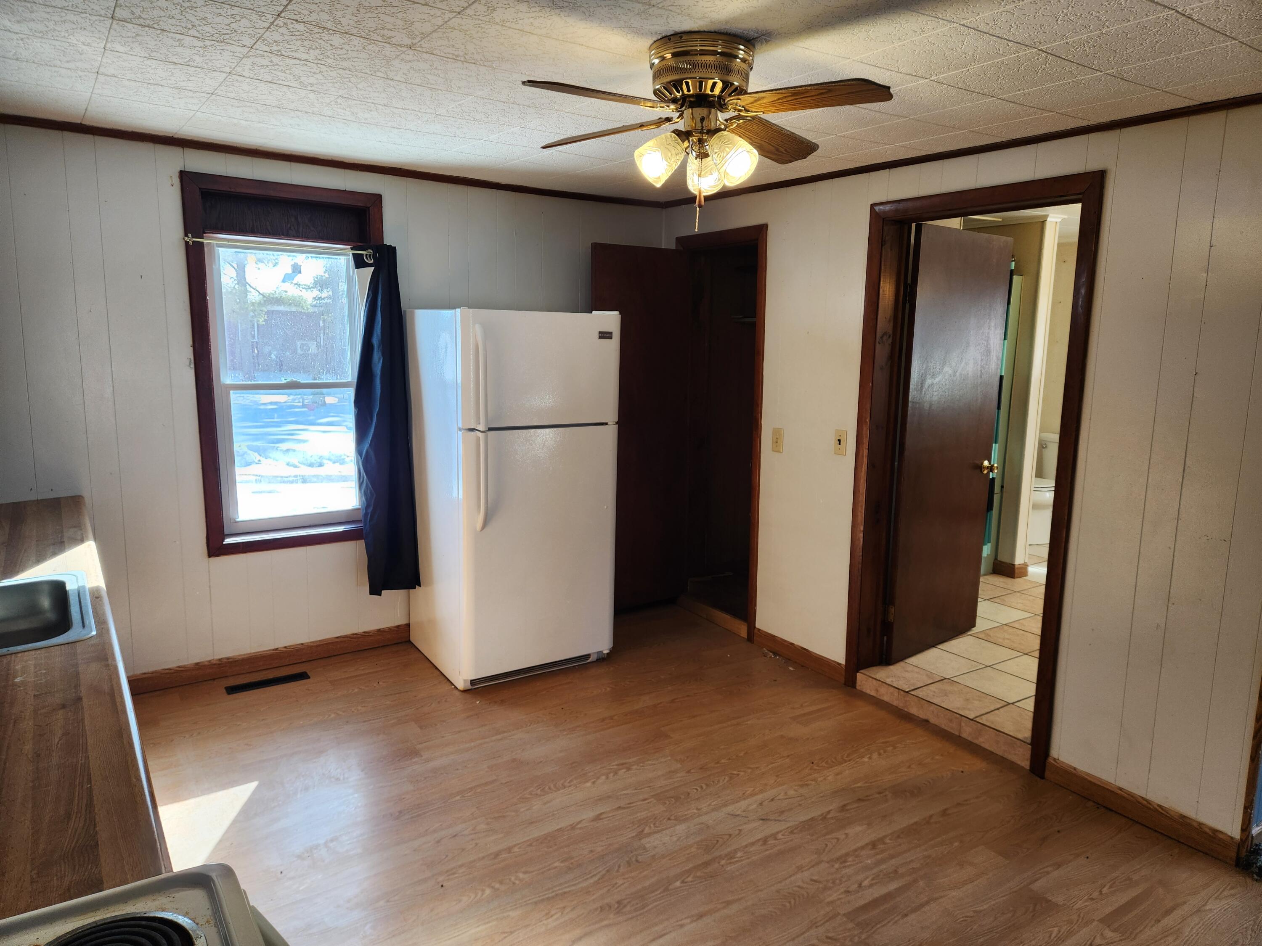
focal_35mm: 23
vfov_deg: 58.9
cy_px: 473
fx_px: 839
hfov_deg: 73.9
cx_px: 631
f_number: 1.8
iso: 64
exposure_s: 1/120
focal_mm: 5.4
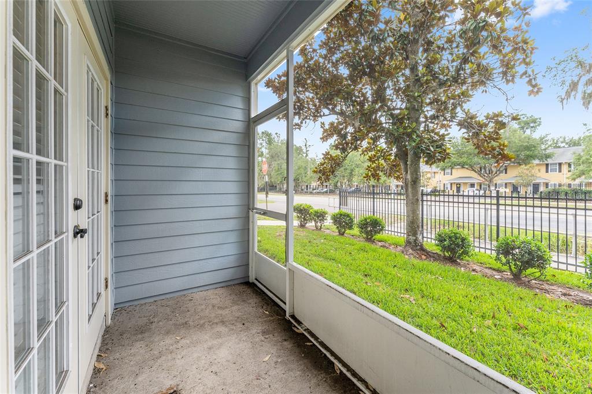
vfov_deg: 81.2
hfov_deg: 104.3
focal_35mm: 14
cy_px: 197
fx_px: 230
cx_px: 296
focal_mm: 14
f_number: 7.1
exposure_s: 1/60
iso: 400
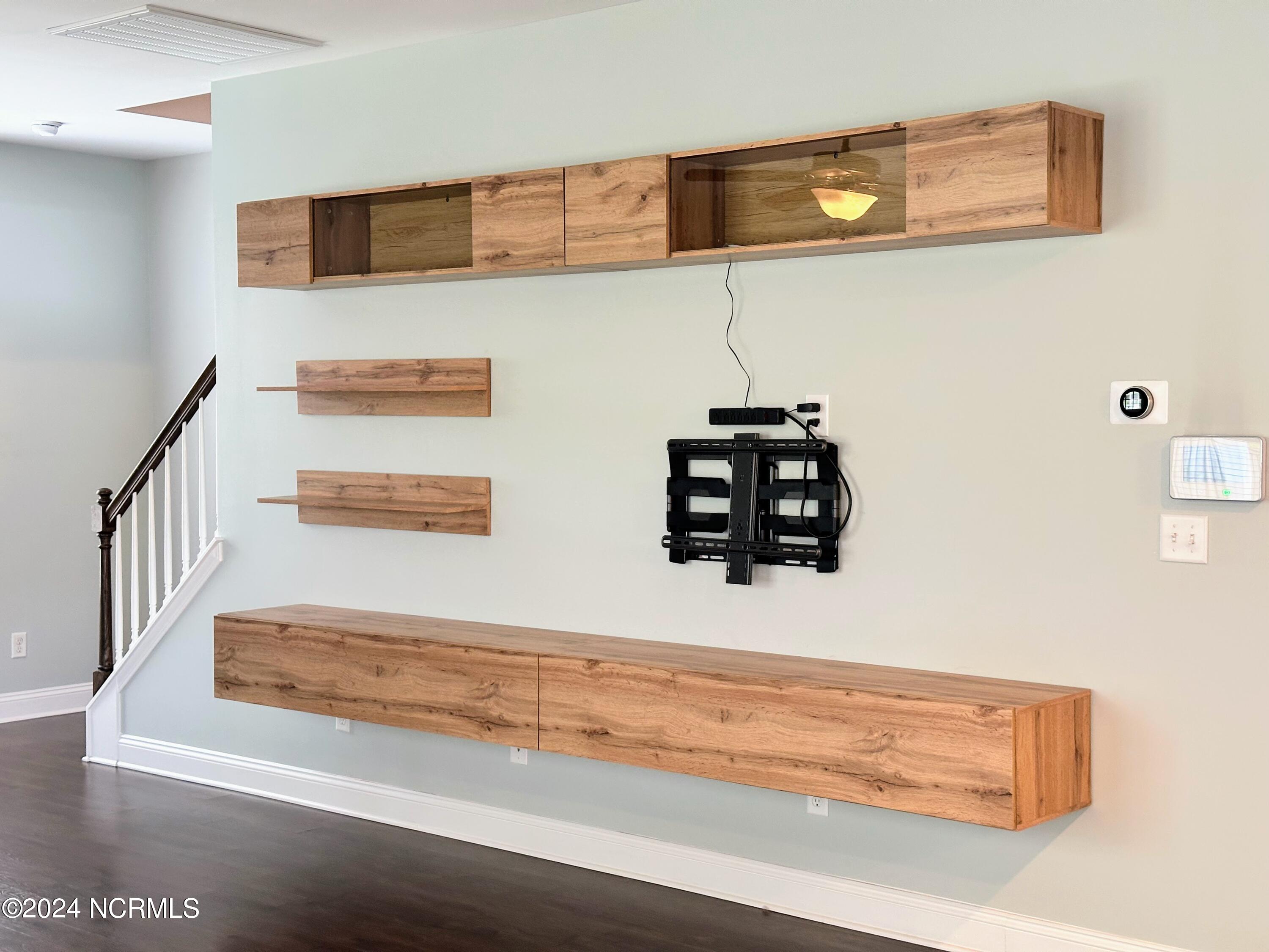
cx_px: 634
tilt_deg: -2.0
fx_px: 1760
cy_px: 476
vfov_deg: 30.3
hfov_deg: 39.7
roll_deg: +0.4
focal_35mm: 48
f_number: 1.78
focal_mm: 6.86
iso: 200
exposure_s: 1/40
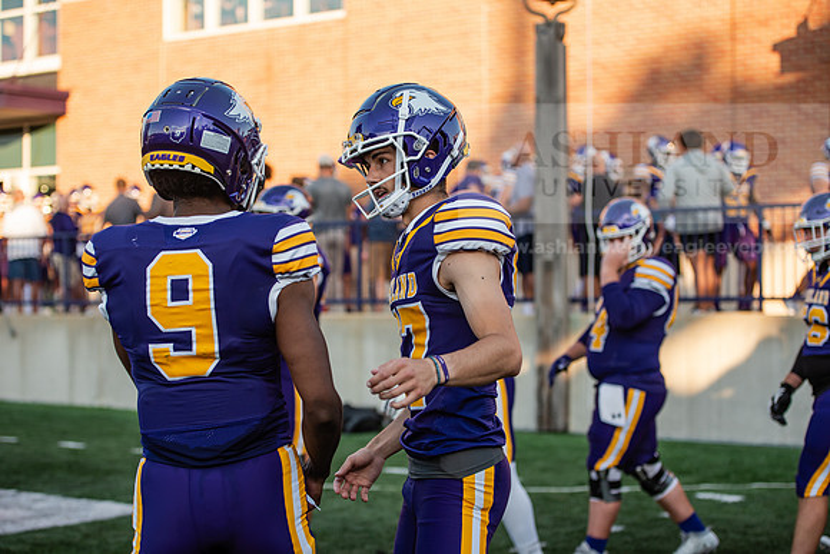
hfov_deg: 28.8
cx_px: 415
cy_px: 277
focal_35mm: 70
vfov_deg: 19.5
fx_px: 1614
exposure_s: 1/800
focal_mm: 70
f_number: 3.2
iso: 250
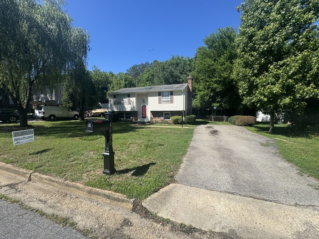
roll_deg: +0.2
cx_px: 160
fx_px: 129
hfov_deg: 102.1
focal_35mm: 14
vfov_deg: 85.7
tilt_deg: -5.0
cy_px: 120
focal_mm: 2.22
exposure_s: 1/1256
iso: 40
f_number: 2.2
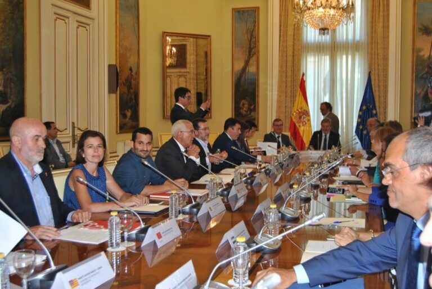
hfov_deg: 49.5
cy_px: 144
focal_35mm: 39
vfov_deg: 34.3
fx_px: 469
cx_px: 216
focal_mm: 26
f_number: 4
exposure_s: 1/60
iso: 200
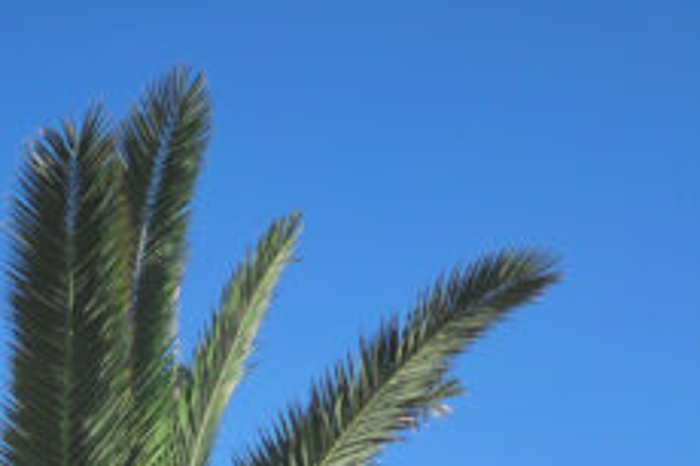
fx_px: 3031
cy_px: 1034
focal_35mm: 156
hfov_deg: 13.1
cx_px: 64
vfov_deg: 8.2
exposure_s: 1/1600
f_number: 2.8
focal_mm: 35
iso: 100
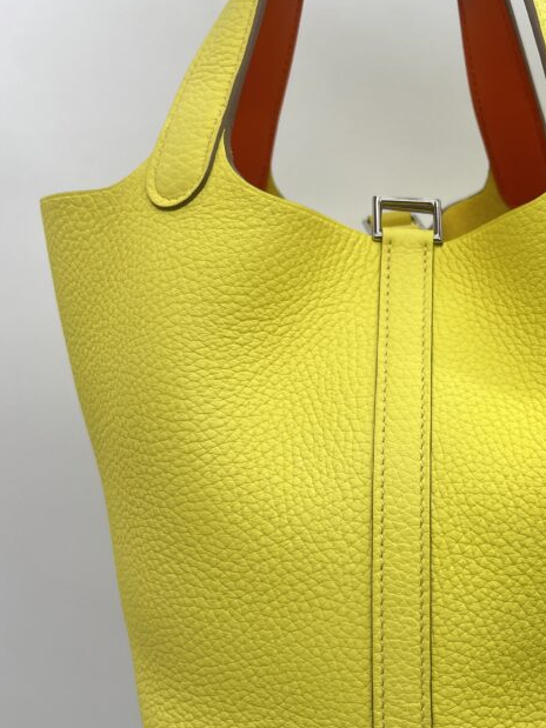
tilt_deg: -15.9
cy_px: 477
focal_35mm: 43
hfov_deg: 32.9
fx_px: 905
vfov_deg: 43.3
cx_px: 411
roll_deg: +1.1
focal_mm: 5.7
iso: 40
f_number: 1.5
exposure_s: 1/182
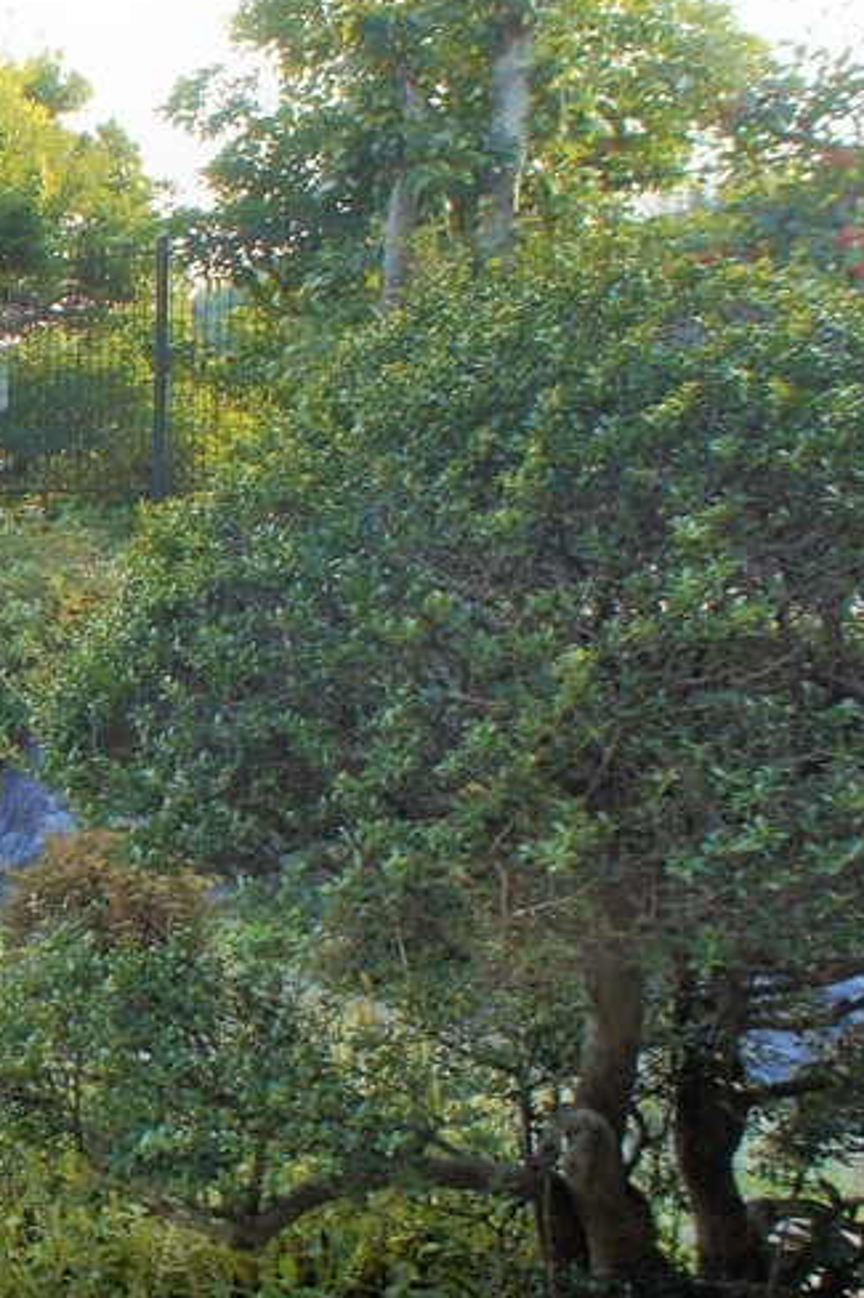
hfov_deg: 20.5
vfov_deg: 33.9
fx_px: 2125
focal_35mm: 59
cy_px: 725
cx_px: -338
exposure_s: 1/200
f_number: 5.6
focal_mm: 16
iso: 320
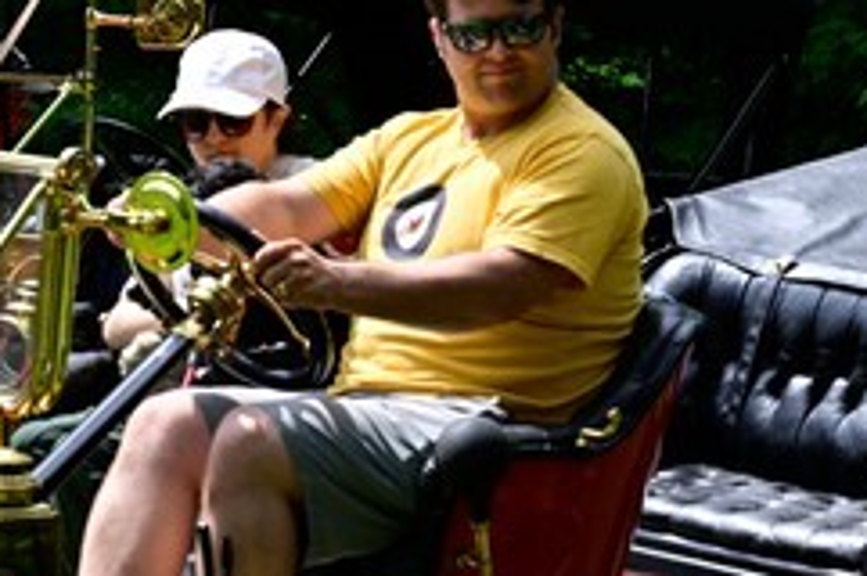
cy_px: 254
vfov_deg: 6.6
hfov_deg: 9.9
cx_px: 327
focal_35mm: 207
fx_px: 4979
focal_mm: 83
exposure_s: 1/250
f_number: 9
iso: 140
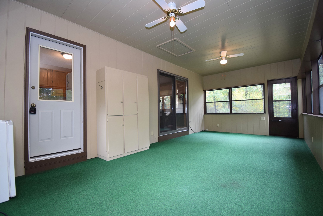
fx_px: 135
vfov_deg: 77.3
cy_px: 108
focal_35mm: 15
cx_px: 162
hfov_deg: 100.4
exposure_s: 1/60
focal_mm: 10
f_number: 4.5
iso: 640
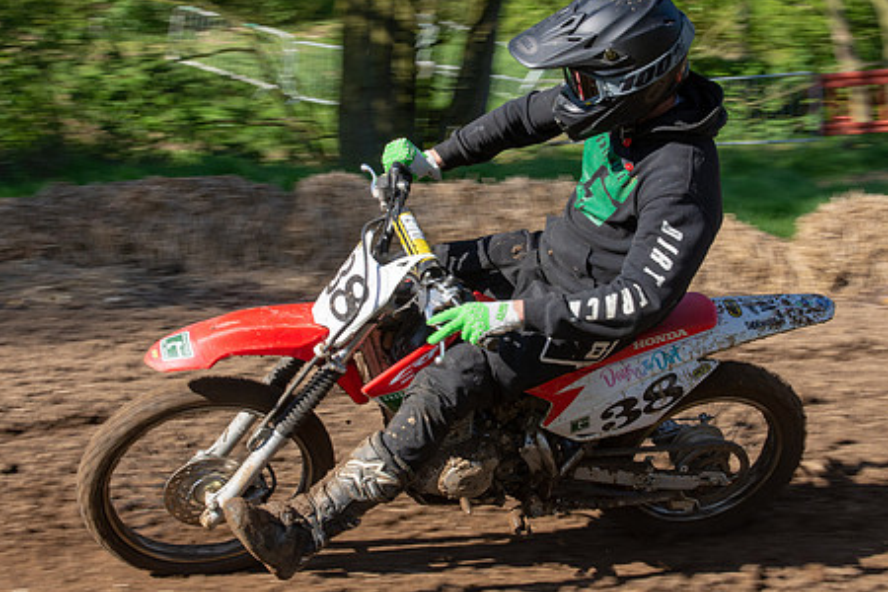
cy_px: 263
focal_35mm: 76
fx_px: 1875
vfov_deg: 17.9
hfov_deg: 26.7
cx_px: 444
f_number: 8
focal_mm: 34
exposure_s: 1/320
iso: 200
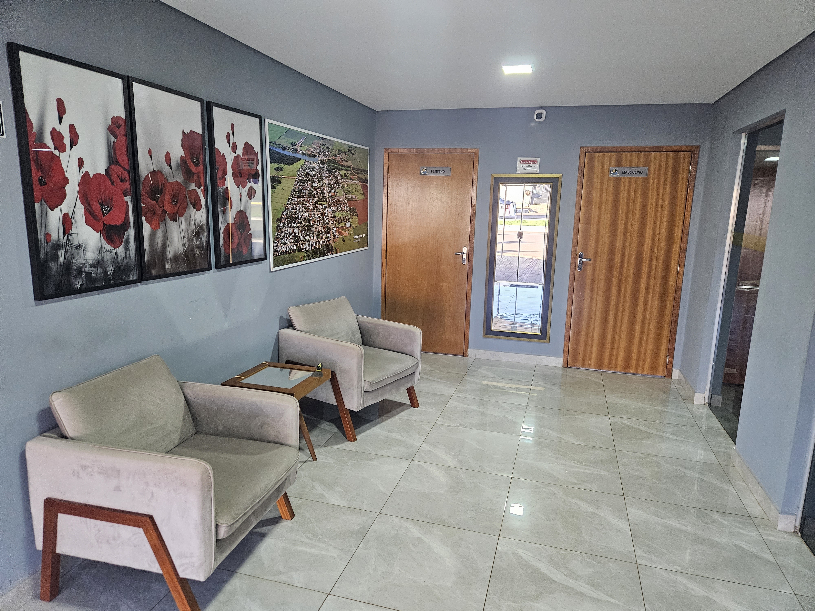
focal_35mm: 23
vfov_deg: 58.9
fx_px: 542
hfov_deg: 73.9
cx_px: 408
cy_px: 306
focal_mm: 5.4
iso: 640
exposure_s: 1/120
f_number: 1.8
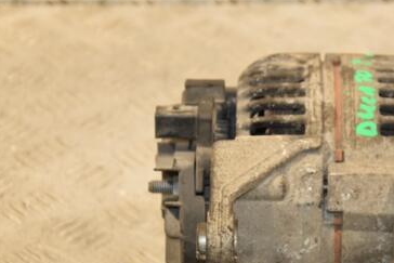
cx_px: 321
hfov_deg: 12.5
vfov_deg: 8.4
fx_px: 1785
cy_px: 158
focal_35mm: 163
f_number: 5.3
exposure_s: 1/100
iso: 800
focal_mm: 66
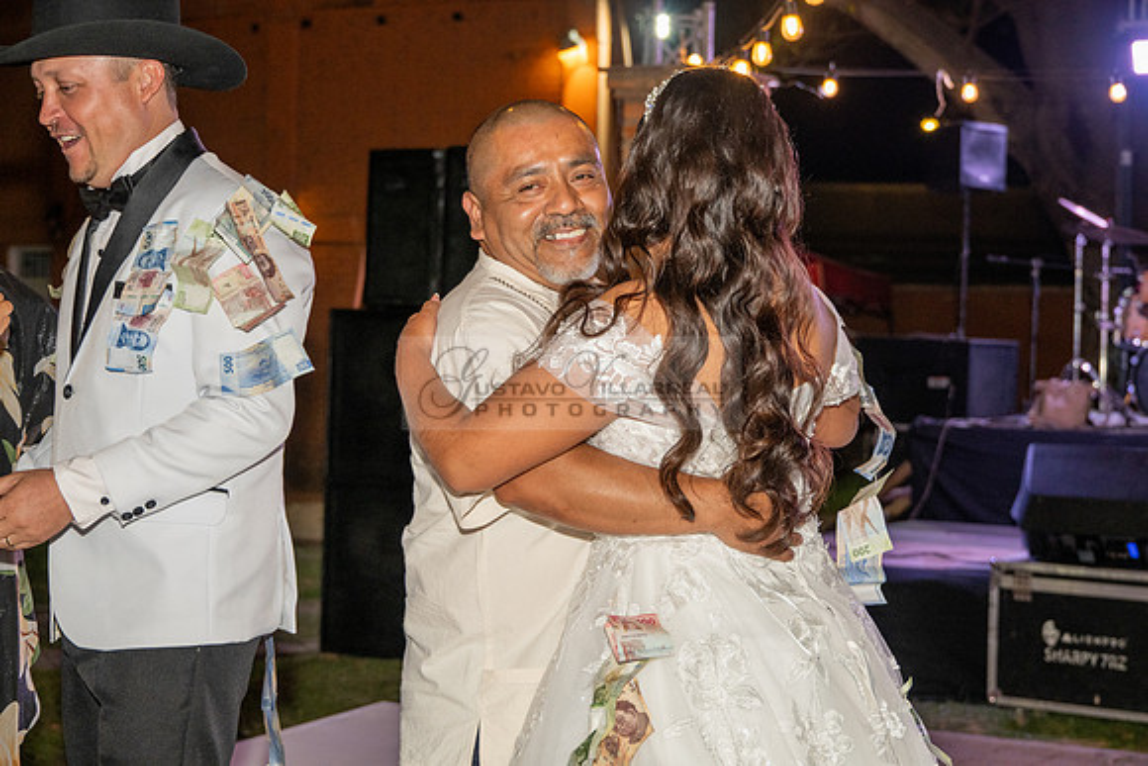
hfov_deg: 30.5
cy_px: 383
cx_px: 574
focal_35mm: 66
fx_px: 2105
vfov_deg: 20.6
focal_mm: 66
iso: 2000
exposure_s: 1/200
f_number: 6
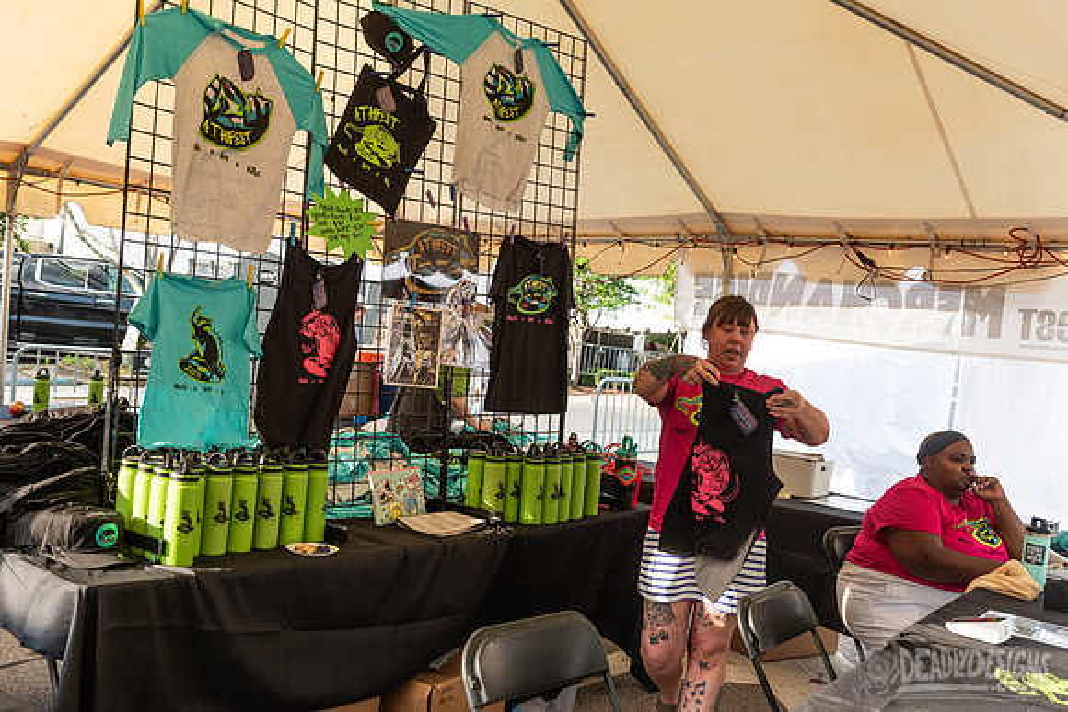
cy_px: 356
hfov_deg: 55.8
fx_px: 1009
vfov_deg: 38.9
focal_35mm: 34
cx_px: 534
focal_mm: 34
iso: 250
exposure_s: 1/250
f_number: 4.5
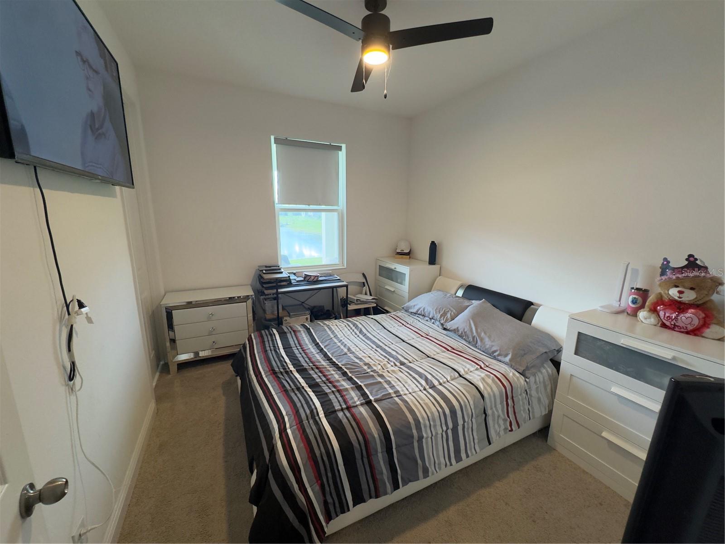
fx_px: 293
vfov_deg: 85.7
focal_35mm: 14
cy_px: 272
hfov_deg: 102.1
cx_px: 362
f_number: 2.2
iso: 200
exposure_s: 1/120
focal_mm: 2.22
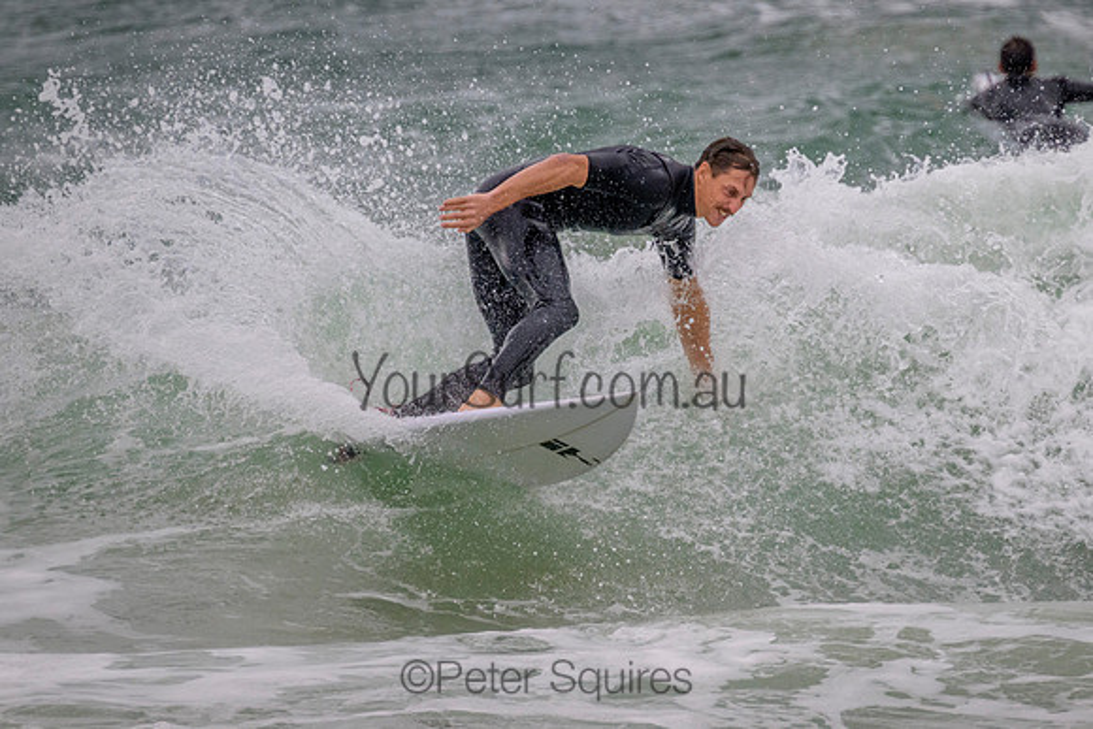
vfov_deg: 1.4
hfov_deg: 2.1
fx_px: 29639
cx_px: 653
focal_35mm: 976
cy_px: 388
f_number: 11
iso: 2500
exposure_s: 1/2000
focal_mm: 800
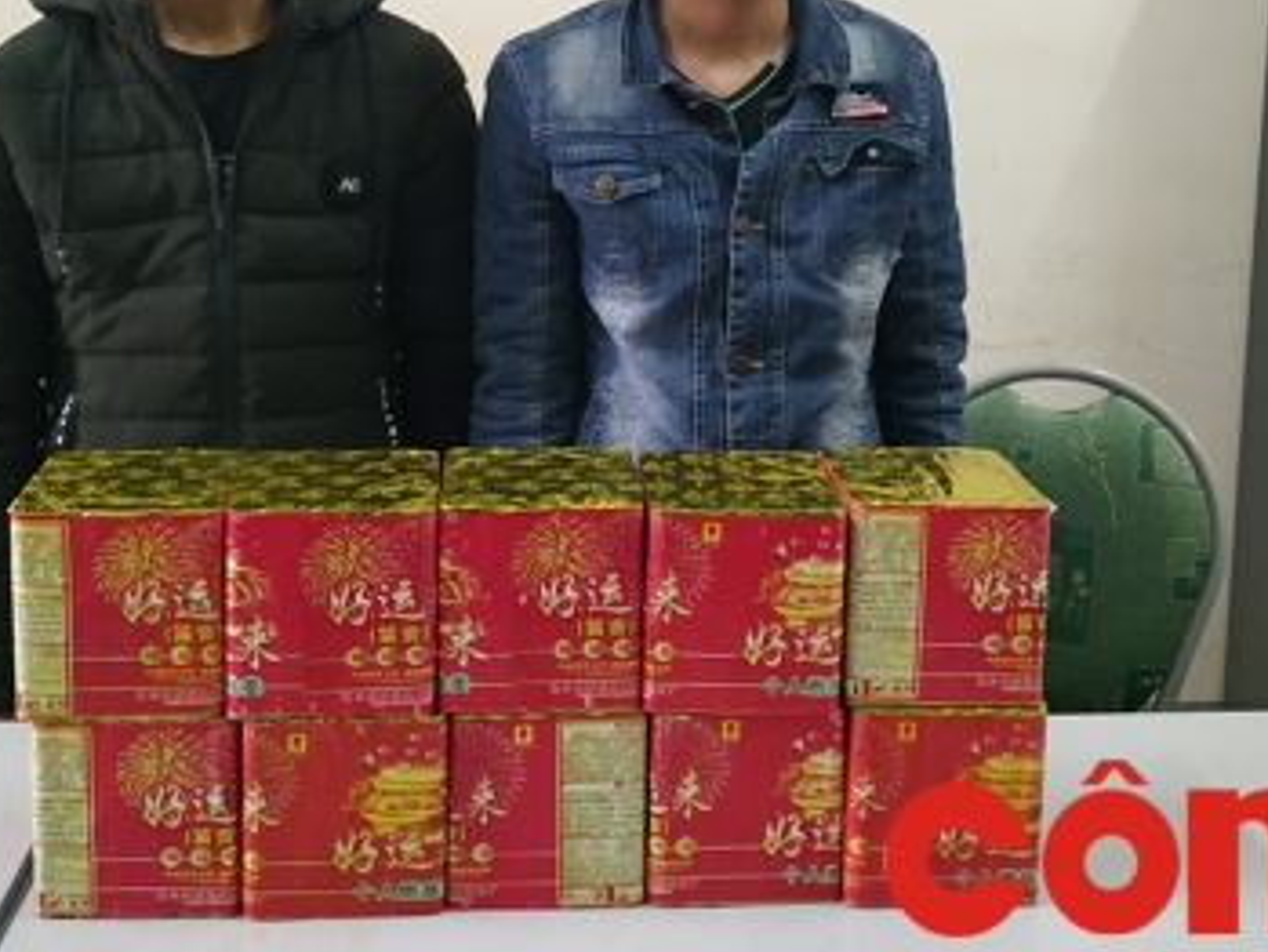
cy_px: 200
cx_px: 643
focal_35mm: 44
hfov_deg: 42.9
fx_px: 1612
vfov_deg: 32.1
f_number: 1.9
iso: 640
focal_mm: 3.94
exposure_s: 1/20
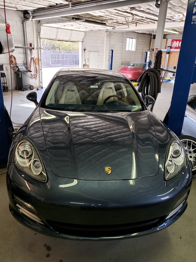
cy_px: 131
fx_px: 196
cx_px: 98
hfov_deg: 53.1
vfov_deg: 67.3
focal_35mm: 26
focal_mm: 4.3
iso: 125
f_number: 2.4
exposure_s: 1/60
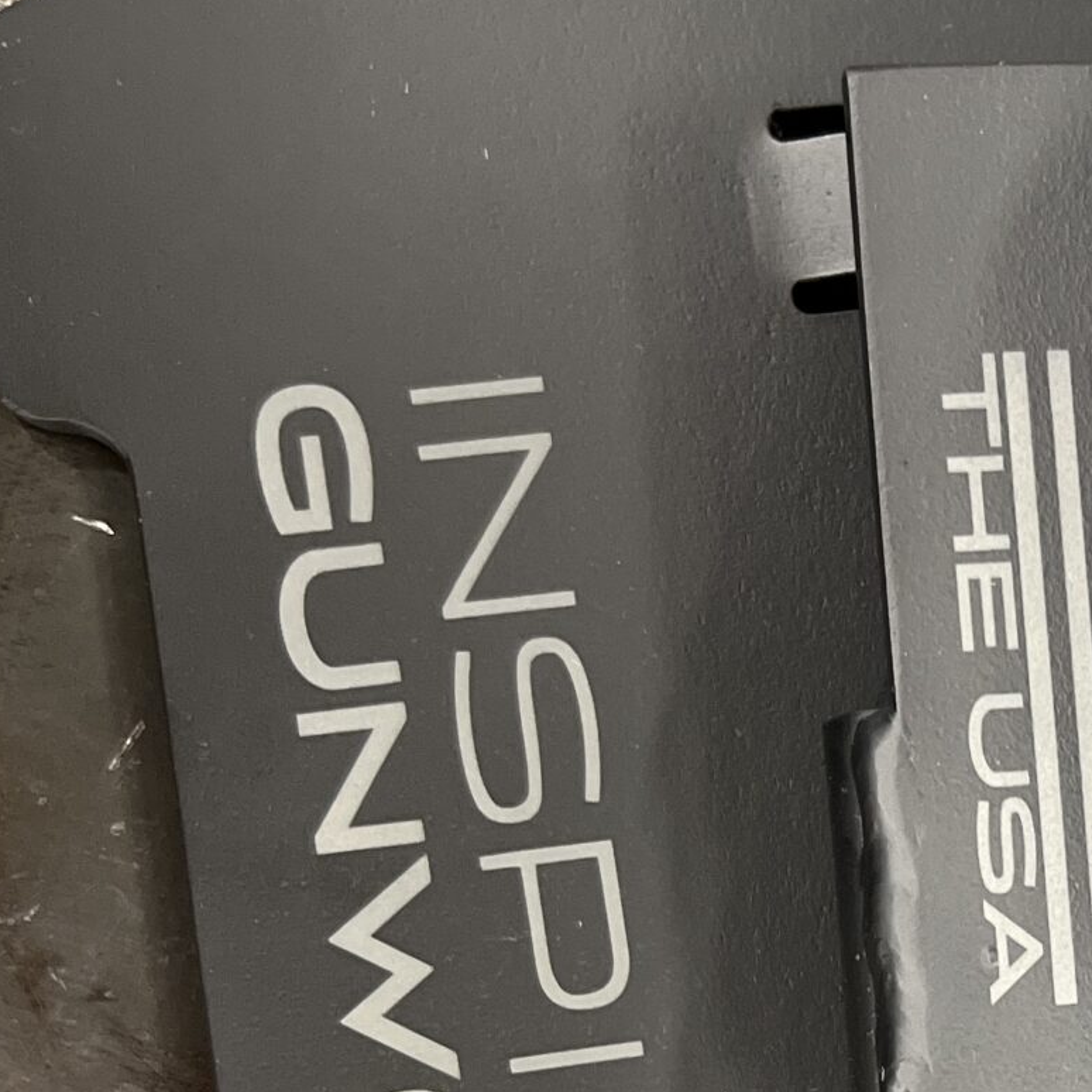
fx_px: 2712
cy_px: 1051
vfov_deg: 22.0
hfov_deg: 21.4
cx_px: 1250
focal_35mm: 76
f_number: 1.5
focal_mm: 5.7
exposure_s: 1/60
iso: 400
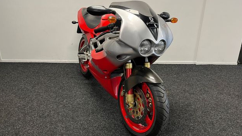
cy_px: 64
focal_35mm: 29
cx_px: 121
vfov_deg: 40.2
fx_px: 186
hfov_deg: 66.1
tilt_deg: -21.1
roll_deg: -0.6
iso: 100
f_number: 1.6
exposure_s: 1/50
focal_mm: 5.1
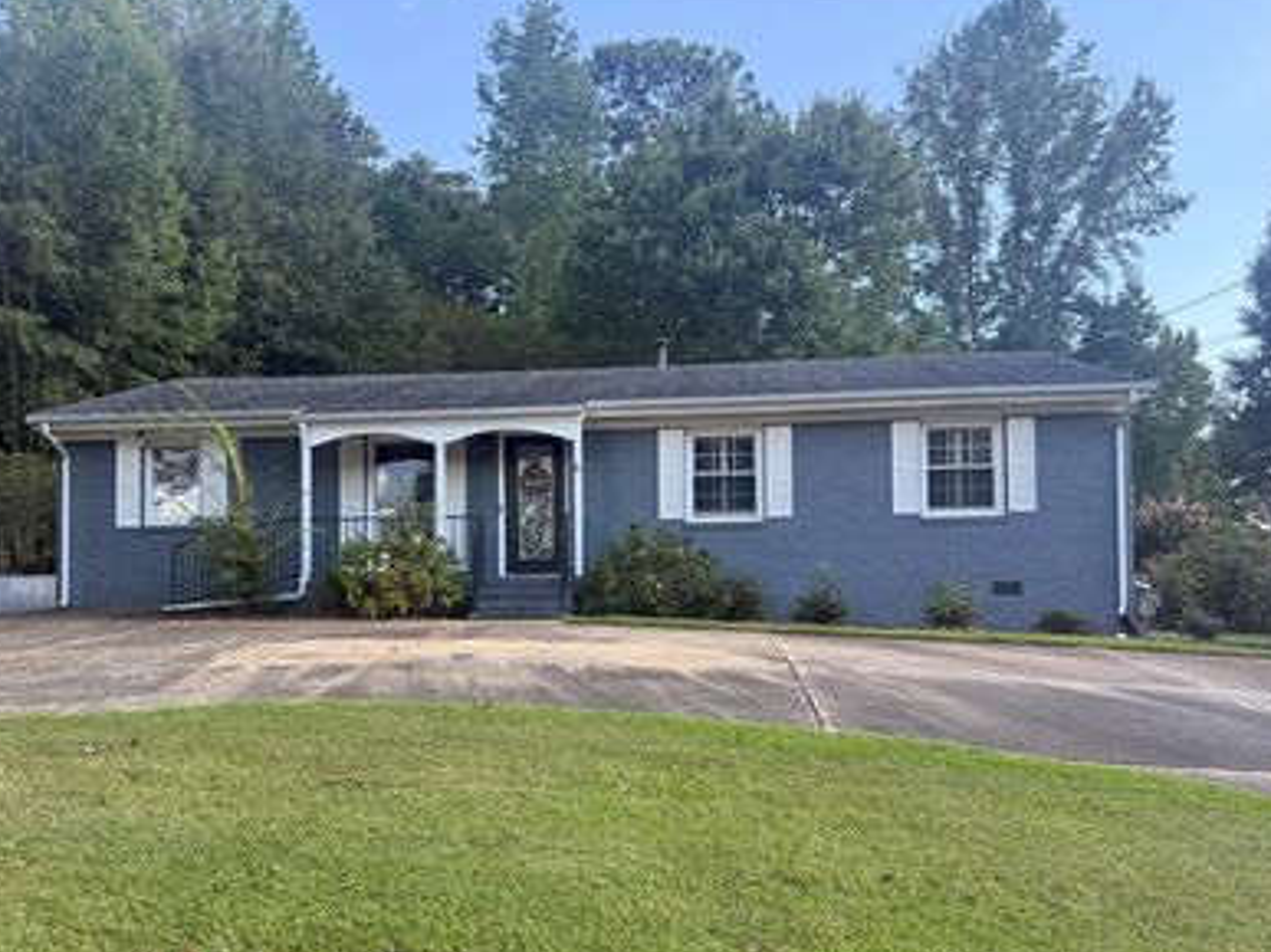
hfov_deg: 58.2
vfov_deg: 45.1
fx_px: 1138
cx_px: 558
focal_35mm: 31
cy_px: 593
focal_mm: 6.76
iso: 100
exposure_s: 1/637
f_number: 1.78
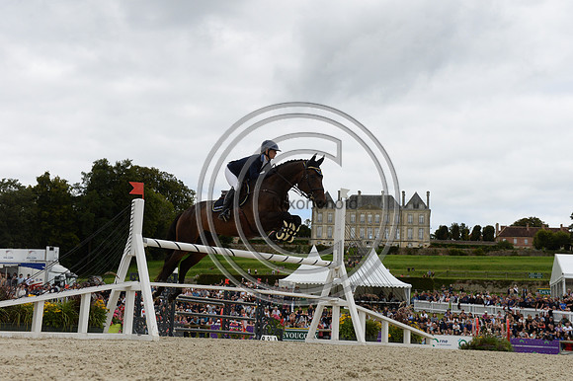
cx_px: 286
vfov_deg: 27.0
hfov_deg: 39.6
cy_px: 190
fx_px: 795
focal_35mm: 50
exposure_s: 1/3200
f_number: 8
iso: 1250
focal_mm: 50
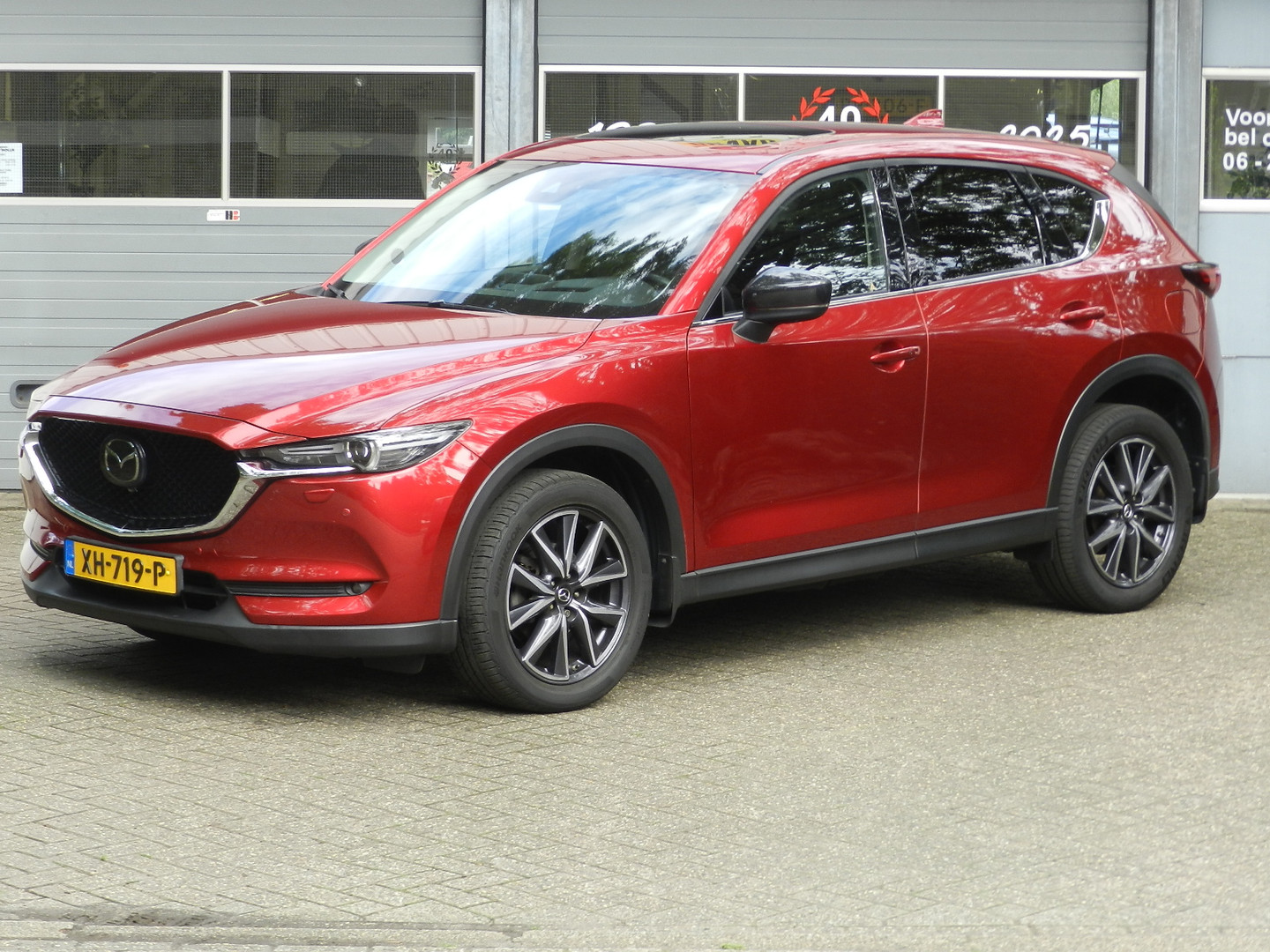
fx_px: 3669
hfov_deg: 19.6
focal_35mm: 100
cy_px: 476
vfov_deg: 14.8
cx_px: 635
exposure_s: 1/100
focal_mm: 17.7
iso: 160
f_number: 4.6
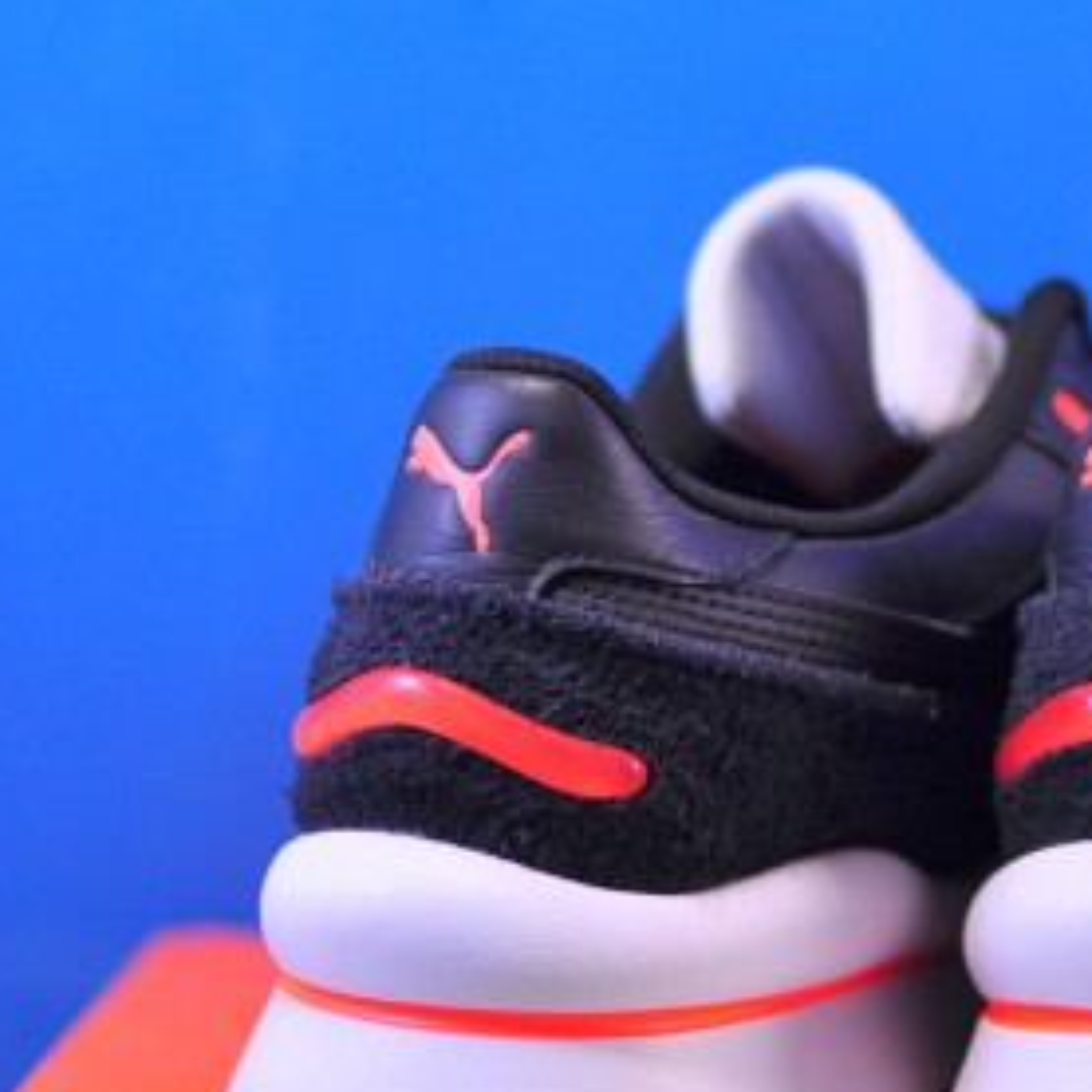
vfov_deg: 9.5
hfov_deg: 9.4
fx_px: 6567
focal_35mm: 184
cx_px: 1214
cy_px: 337
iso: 250
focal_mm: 50
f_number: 2
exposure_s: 1/320
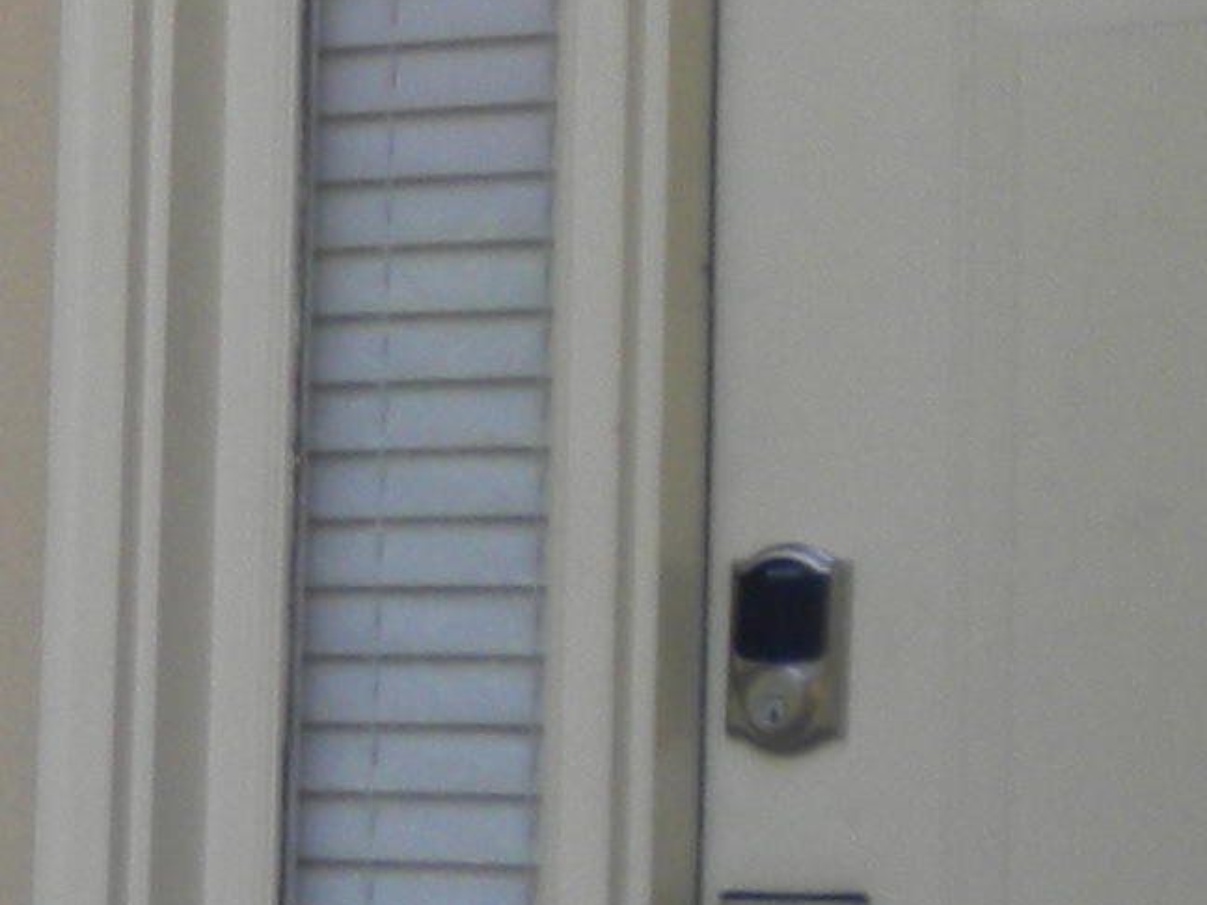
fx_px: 5649
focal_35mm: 162
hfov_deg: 11.4
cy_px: 596
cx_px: -931
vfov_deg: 9.2
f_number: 3.1
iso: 80
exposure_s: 1/130
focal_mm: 6.3
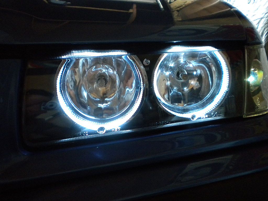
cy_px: 100
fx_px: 271
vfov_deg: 40.7
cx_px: 134
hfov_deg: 52.6
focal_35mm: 35
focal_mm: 6.3
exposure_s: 1/26.2
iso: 400
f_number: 3.1
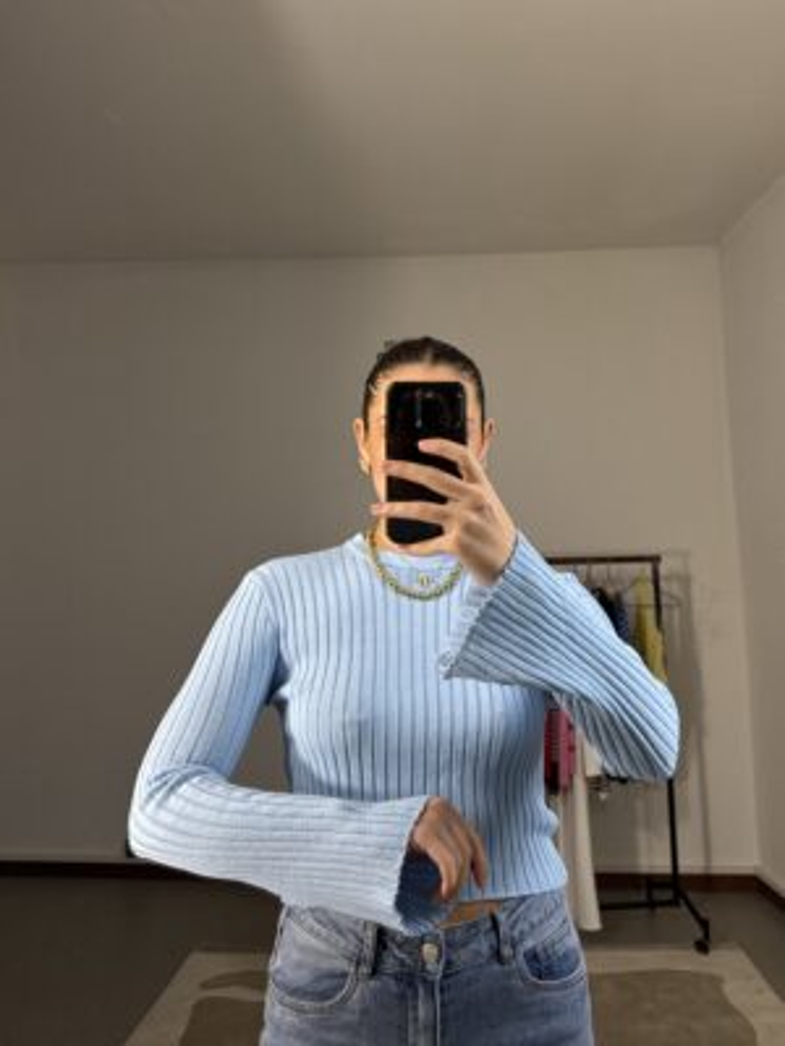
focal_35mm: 24
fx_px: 726
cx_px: 392
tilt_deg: -9.9
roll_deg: +0.7
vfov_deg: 71.6
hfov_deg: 56.8
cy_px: 523
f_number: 1.78
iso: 100
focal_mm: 6.76
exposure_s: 1/100
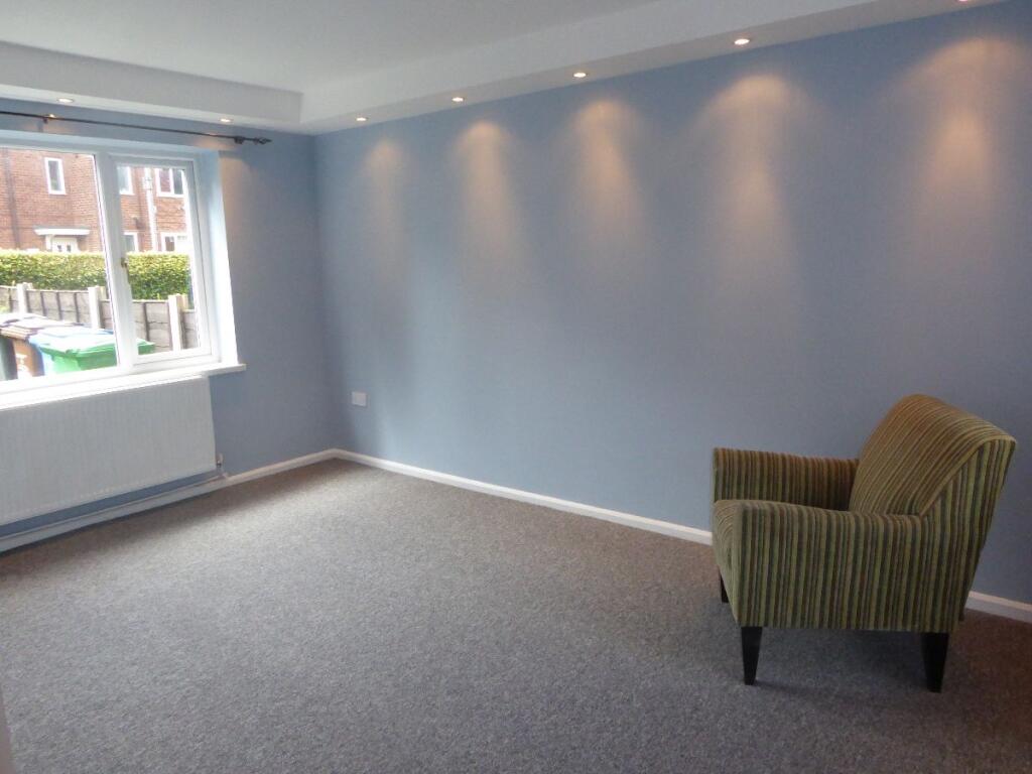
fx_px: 716
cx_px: 516
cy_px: 387
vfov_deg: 56.8
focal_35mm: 24
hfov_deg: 71.6
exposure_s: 1/60
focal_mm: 4.3
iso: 500
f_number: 5.6
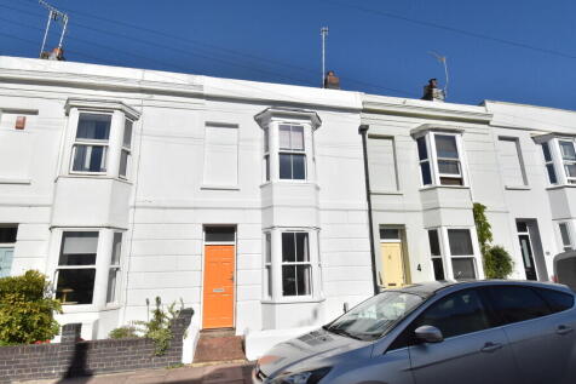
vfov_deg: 67.3
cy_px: 192
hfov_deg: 90.0
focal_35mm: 18
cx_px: 288
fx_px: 288
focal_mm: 12
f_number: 14
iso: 500
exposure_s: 1/800
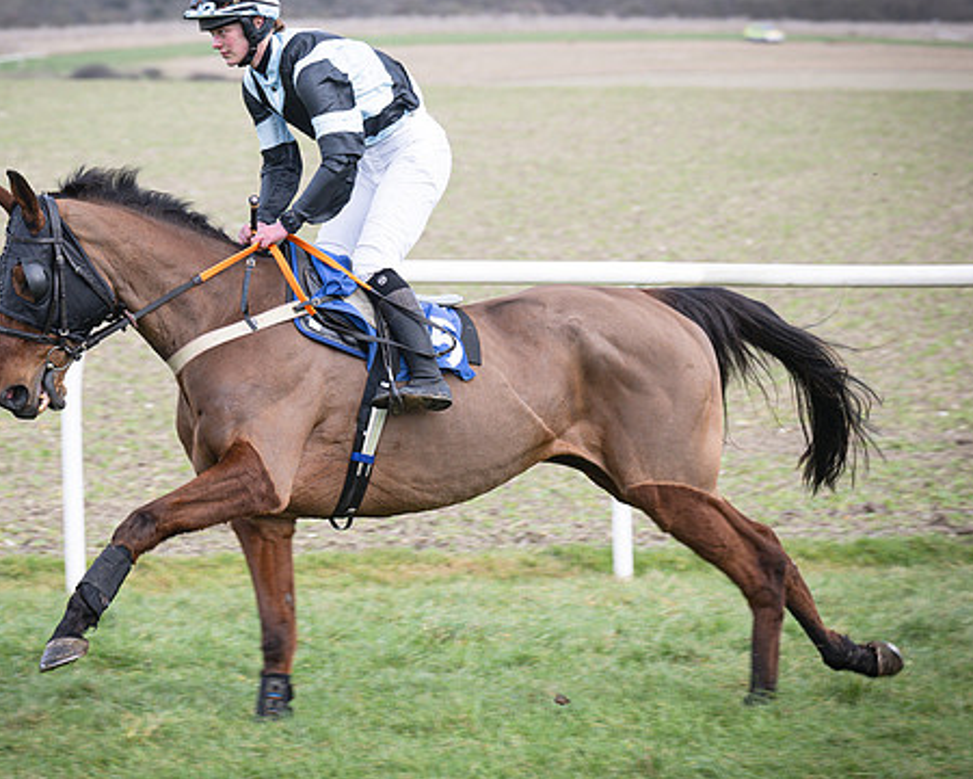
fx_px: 7487
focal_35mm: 260
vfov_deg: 6.0
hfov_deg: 7.4
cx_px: 198
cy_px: 429
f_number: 4
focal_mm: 102
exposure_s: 1/500
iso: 200
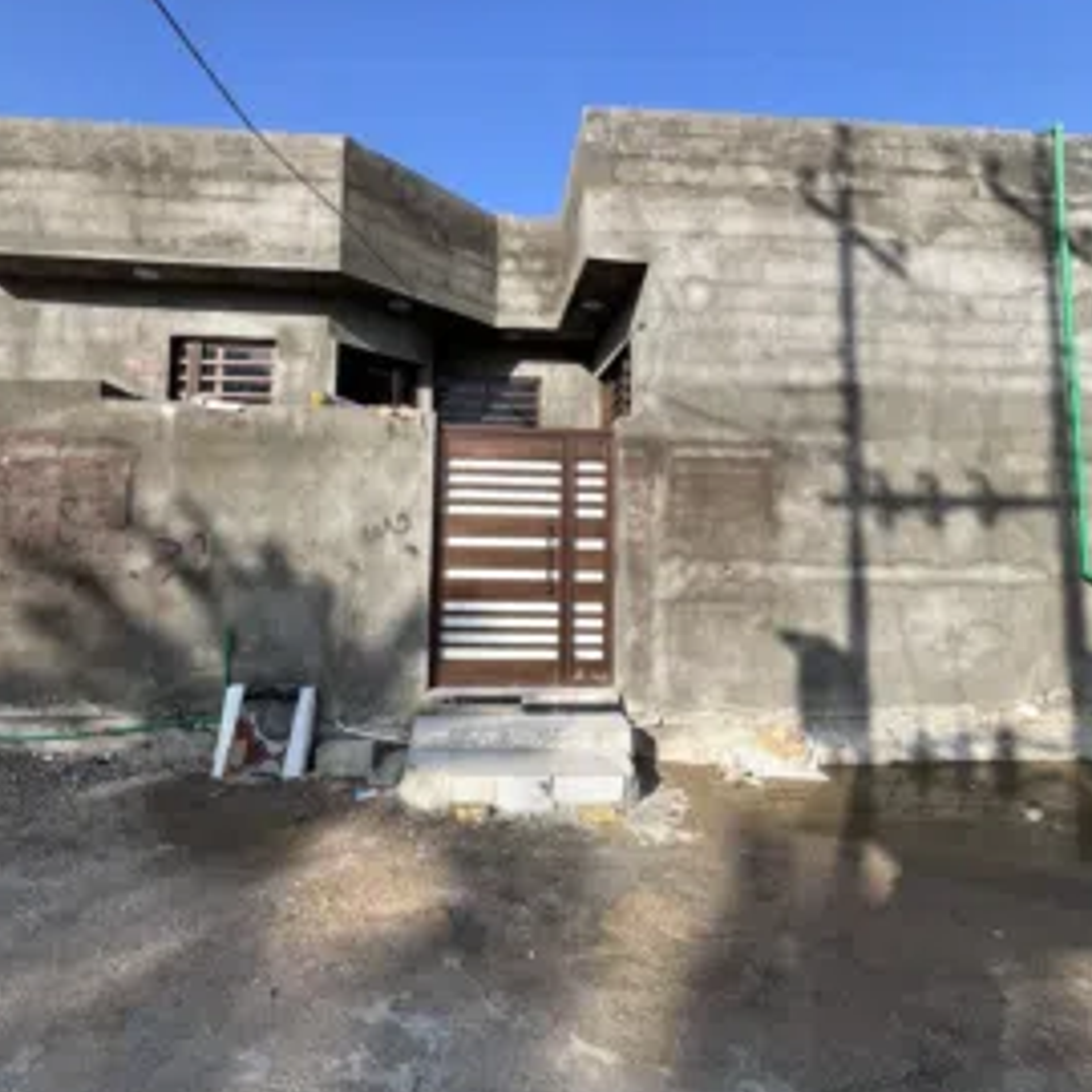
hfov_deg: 83.8
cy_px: 489
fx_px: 607
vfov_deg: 83.7
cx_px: 506
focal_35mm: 17
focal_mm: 1.57
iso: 32
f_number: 1.8
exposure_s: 1/1468
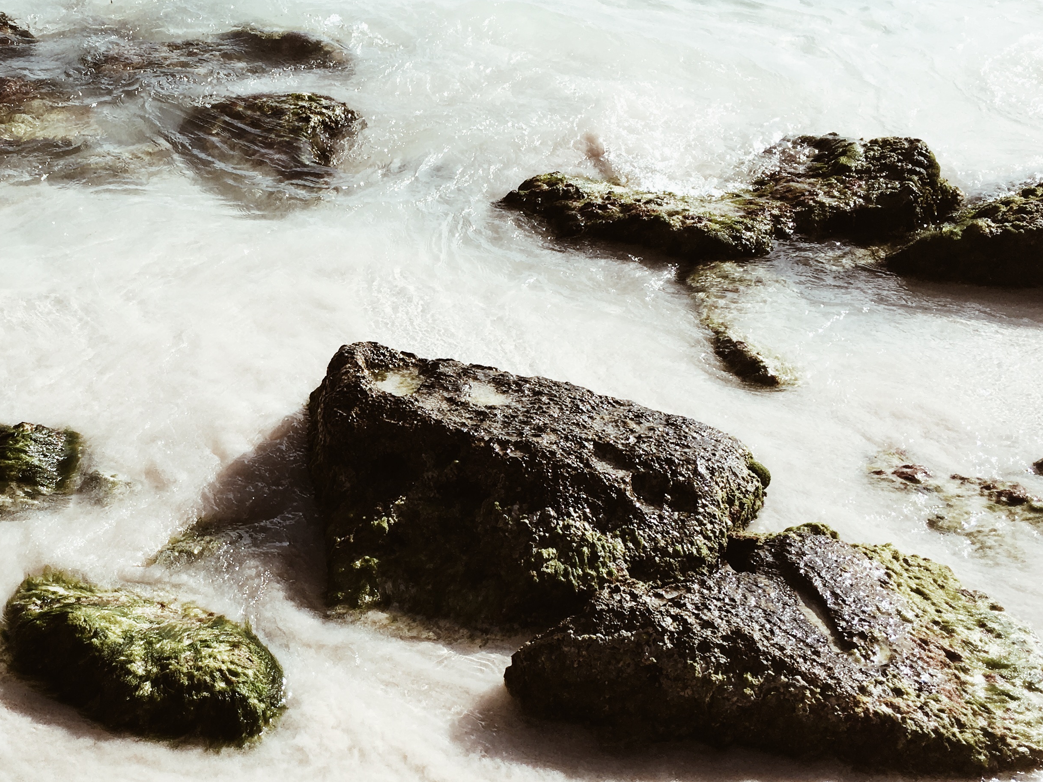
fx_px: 1446
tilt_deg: -34.3
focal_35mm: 48
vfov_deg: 30.2
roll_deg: +2.2
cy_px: 482
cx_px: 264
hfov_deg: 38.7
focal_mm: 4.15
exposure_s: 1/2404
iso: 25
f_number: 2.2
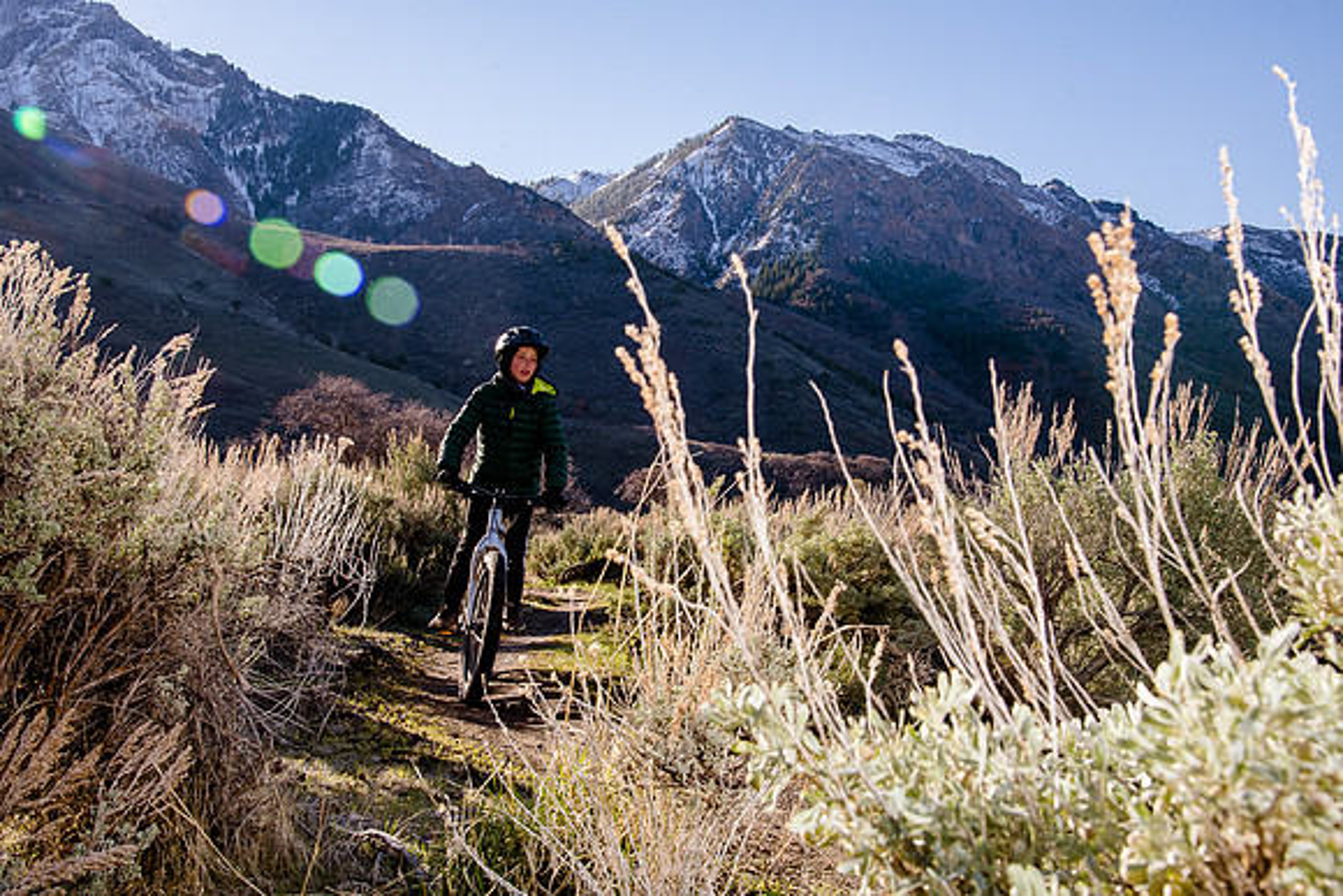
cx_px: 672
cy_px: 448
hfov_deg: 50.7
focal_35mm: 38
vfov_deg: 35.1
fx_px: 1418
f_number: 14
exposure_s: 1/160
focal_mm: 38
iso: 250
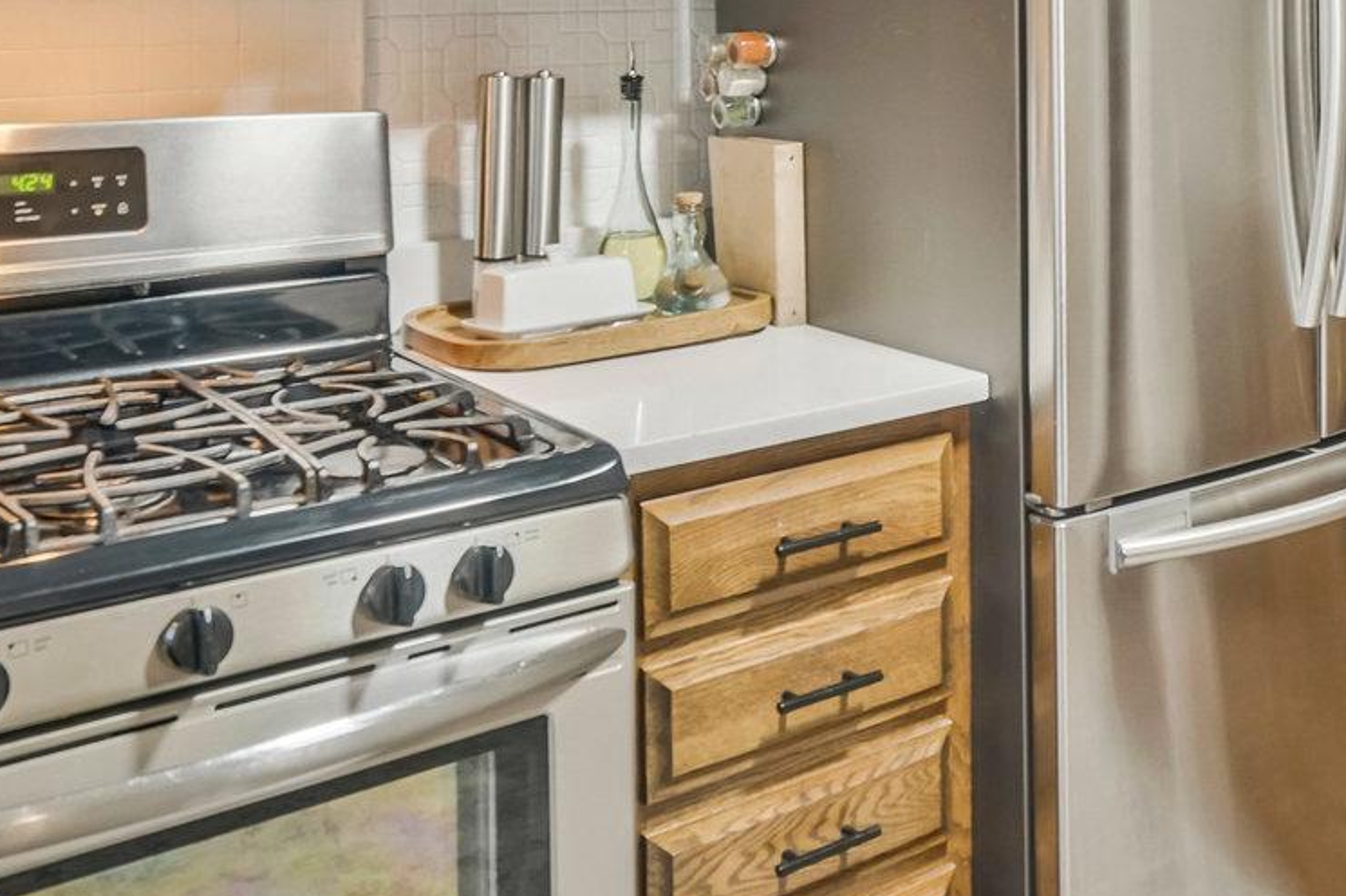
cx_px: 1071
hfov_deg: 42.6
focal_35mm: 44
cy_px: -42
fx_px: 1644
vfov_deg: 28.2
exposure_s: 1/8
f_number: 8
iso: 1250
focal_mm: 16
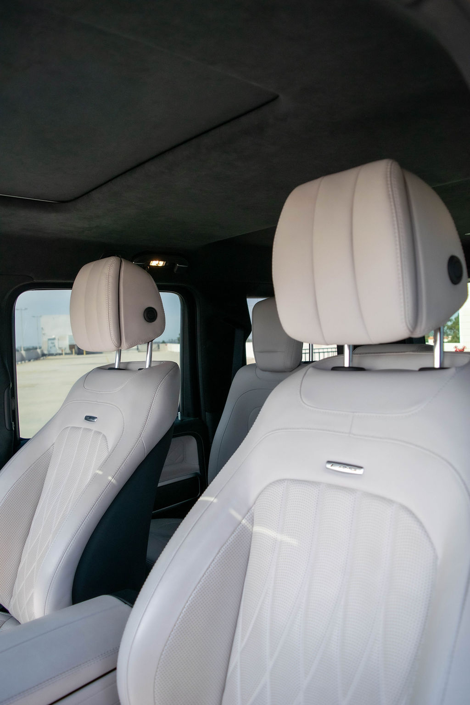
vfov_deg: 67.4
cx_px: 235
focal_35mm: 27
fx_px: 529
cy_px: 352
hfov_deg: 47.9
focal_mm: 18
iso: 400
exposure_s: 1/1000
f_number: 4
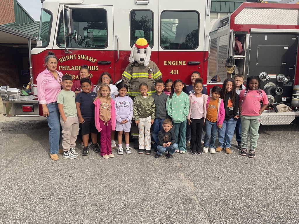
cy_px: 112
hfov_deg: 61.7
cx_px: 150
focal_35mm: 29
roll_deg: -0.2
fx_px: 250
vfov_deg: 48.2
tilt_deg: -10.1
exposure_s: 1/855
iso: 16
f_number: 1.8
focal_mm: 3
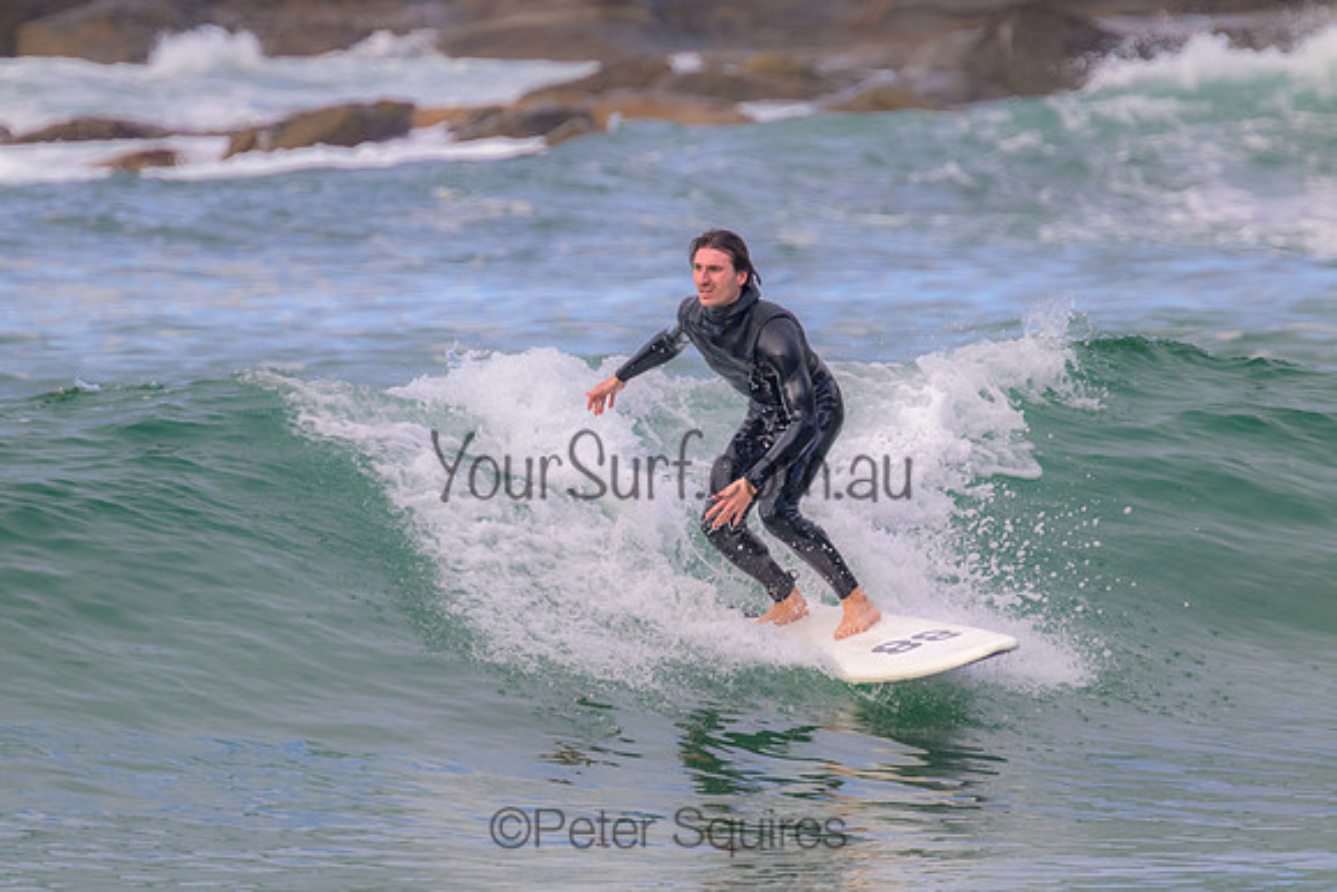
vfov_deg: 1.7
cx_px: 668
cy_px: 446
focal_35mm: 800
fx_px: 29717
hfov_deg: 2.6
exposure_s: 1/1250
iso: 1600
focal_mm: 800
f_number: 11
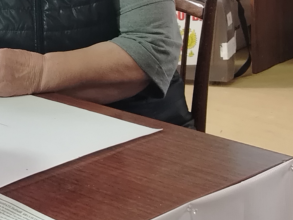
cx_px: 12
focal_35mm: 134
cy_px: 50
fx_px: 1134
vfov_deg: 11.0
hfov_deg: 14.5
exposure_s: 1/33.3
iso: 356
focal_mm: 5.25
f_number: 1.75
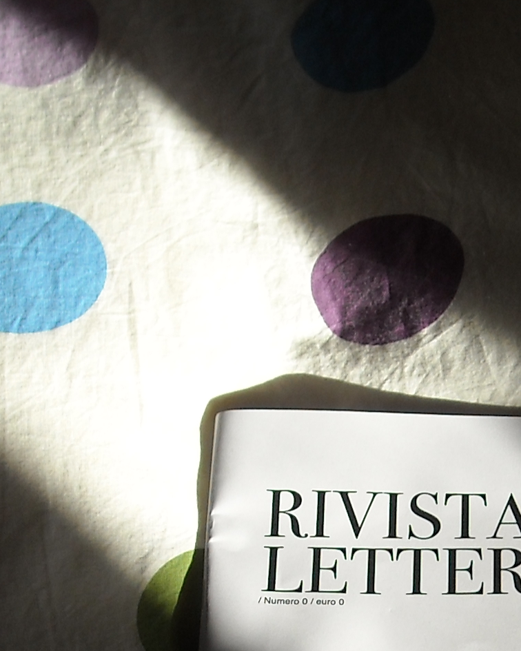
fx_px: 2274
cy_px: 668
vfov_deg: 15.9
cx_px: 465
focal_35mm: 118
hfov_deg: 13.0
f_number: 2.8
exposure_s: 1/296
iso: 64
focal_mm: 5.7
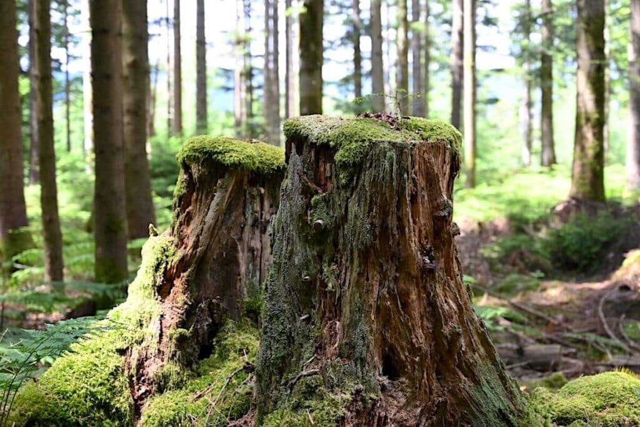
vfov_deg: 23.4
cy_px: 214
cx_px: 320
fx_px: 1032
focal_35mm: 58
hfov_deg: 34.5
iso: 400
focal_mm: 58
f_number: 4
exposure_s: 1/200
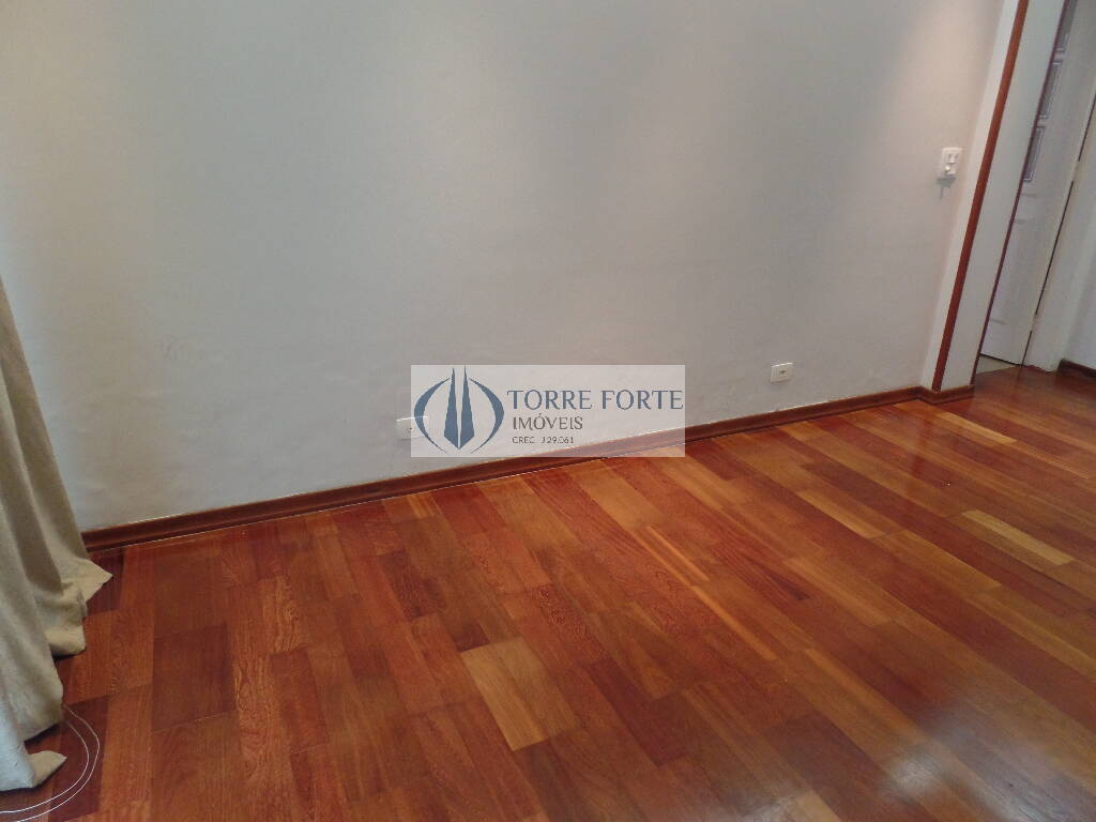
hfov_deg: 73.9
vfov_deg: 58.9
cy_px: 411
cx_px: 548
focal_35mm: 23
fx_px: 728
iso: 320
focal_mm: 4.1
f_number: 2.8
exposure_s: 1/30
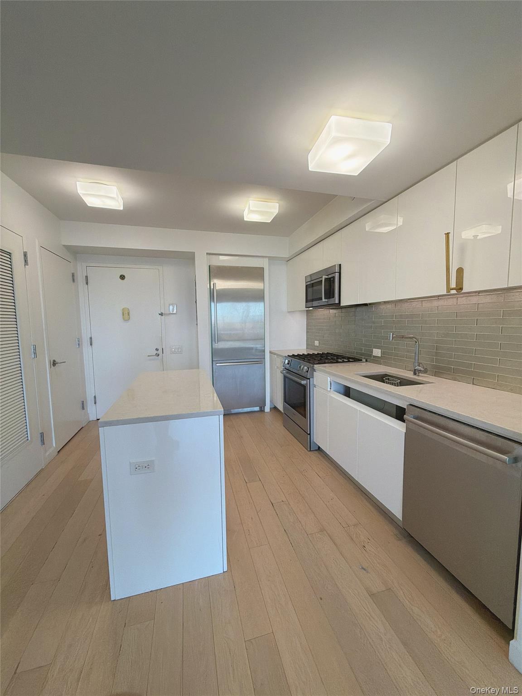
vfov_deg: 102.1
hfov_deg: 85.7
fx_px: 281
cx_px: 261
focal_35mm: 14
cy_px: 348
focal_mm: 2.22
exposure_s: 1/120
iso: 160
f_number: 2.2
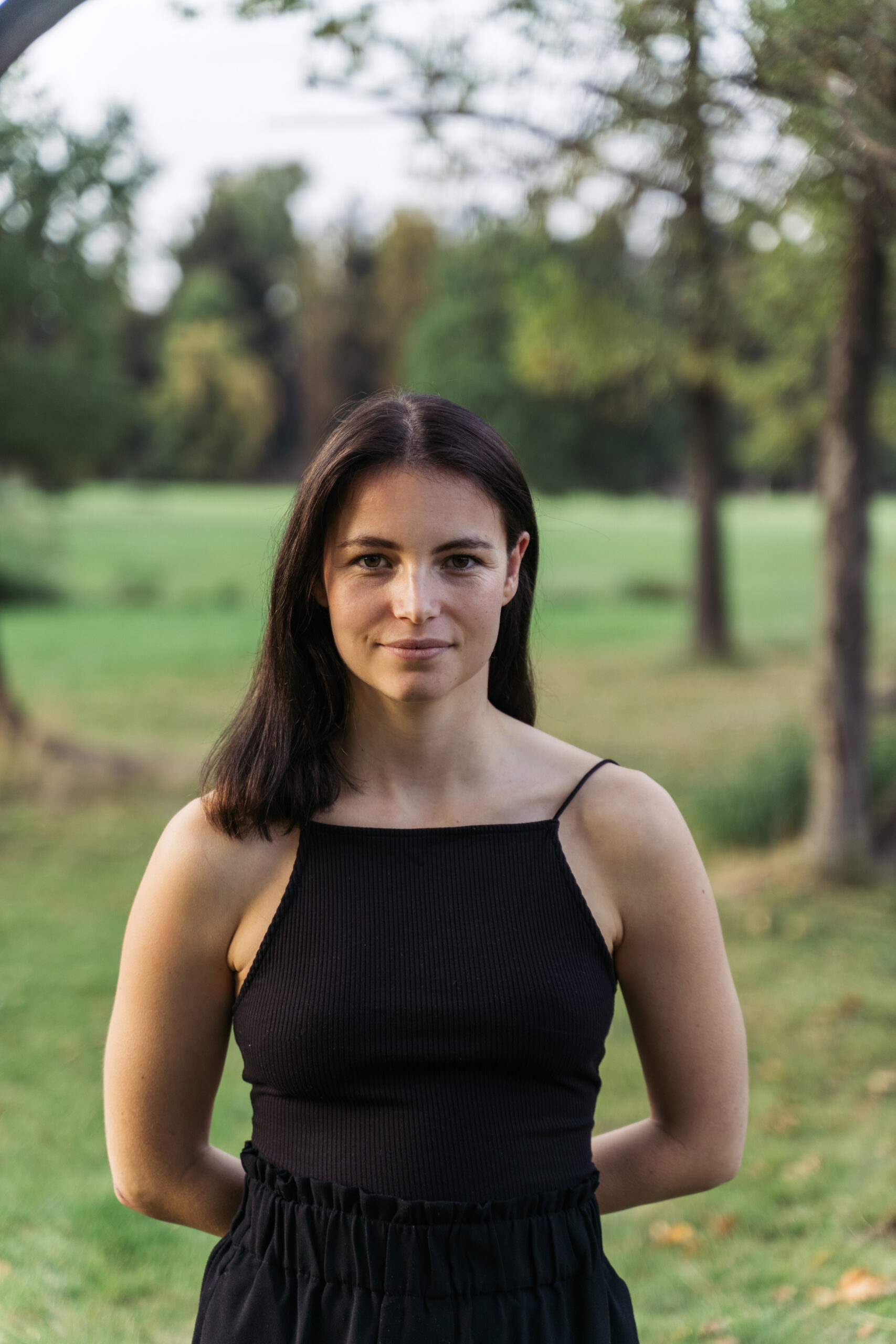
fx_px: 2799
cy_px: 672
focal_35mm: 75
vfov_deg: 27.0
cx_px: 448
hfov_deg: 18.2
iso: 250
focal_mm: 75
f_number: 2.8
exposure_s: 1/200
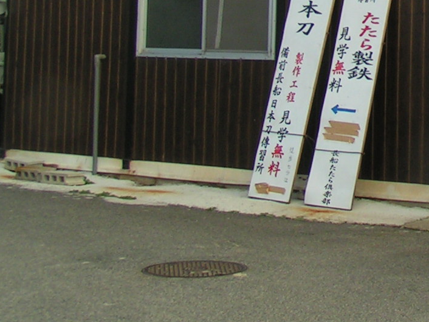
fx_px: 1474
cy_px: -107
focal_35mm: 119
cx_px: 578
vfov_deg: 12.1
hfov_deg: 15.6
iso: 50
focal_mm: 6.3
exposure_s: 1/160
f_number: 5.6
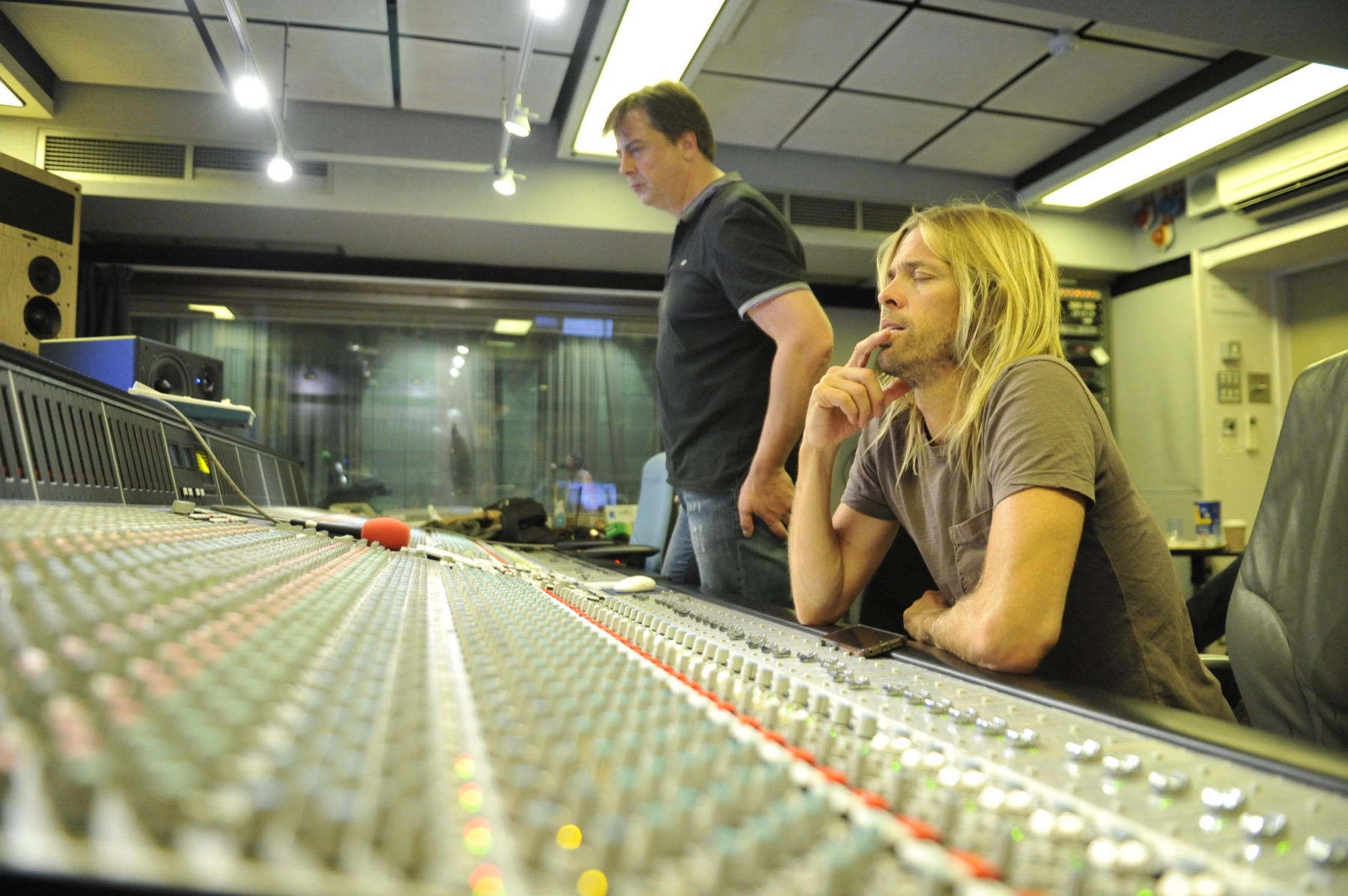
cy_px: 448
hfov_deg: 73.8
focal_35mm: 24
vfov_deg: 53.1
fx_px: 898
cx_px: 674
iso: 5000
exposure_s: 1/160
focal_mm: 24
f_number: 2.8
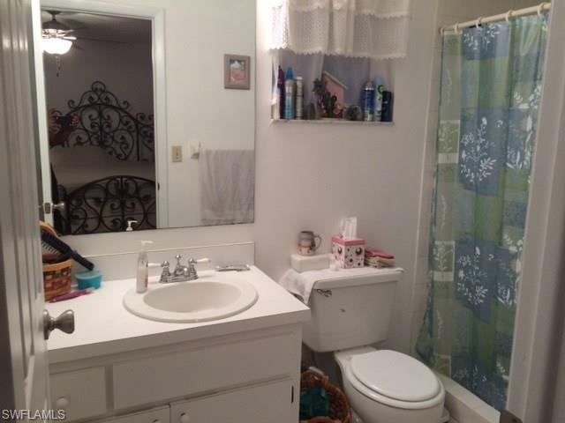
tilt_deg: -9.2
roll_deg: -0.3
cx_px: 282
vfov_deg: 48.2
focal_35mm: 29
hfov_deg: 61.7
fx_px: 473
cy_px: 212
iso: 50
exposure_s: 1/30
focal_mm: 4.15
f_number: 2.2
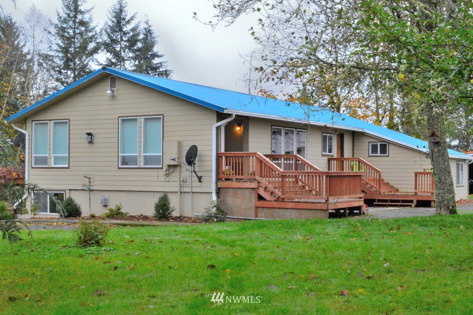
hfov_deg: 38.9
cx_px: 236
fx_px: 670
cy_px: 158
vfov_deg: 26.4
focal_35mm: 51
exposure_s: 1/60
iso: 3200
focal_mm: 34
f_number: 29
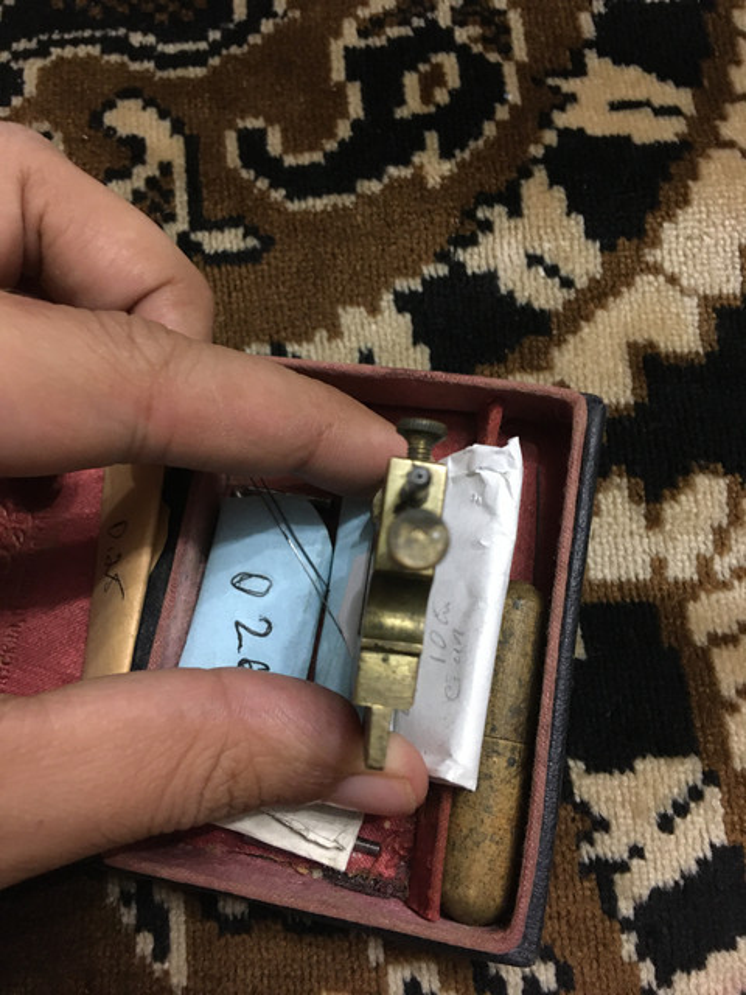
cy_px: 498
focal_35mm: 29
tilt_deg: -76.2
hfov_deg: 48.2
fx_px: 833
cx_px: 373
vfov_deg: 61.7
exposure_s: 1/17
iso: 400
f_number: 2.2
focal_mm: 4.15
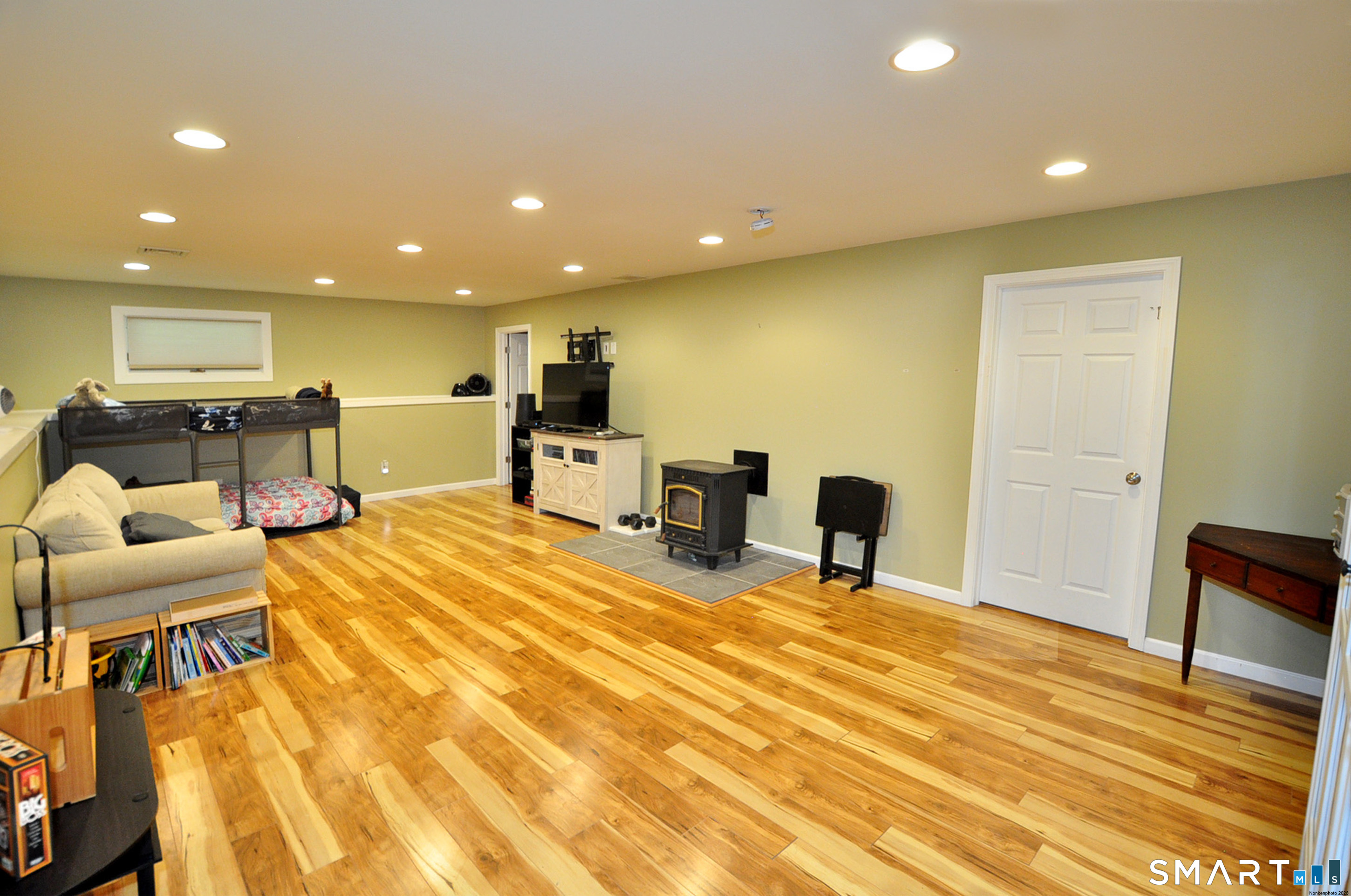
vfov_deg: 77.2
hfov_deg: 100.5
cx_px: 676
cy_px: 448
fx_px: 562
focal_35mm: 15
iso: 800
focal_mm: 10
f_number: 4.5
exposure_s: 1/20
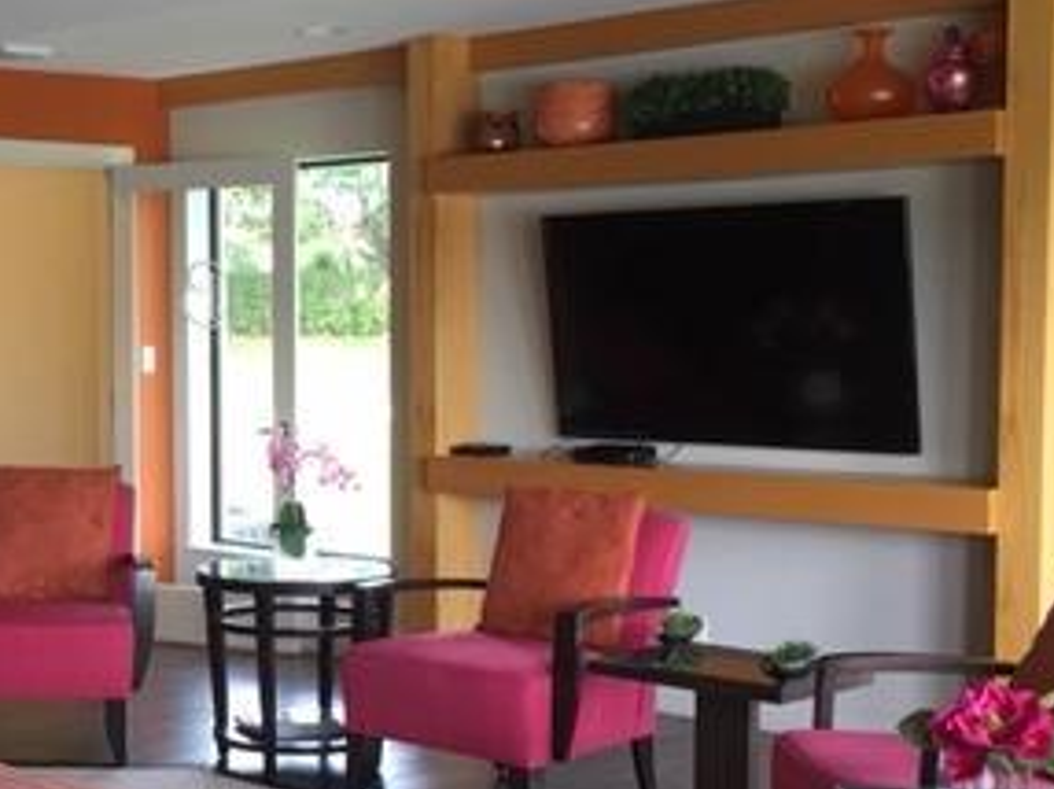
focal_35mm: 65
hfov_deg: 29.0
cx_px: 162
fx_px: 1977
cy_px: 465
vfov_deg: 22.5
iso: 25
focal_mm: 4.15
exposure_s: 1/15
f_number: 2.2
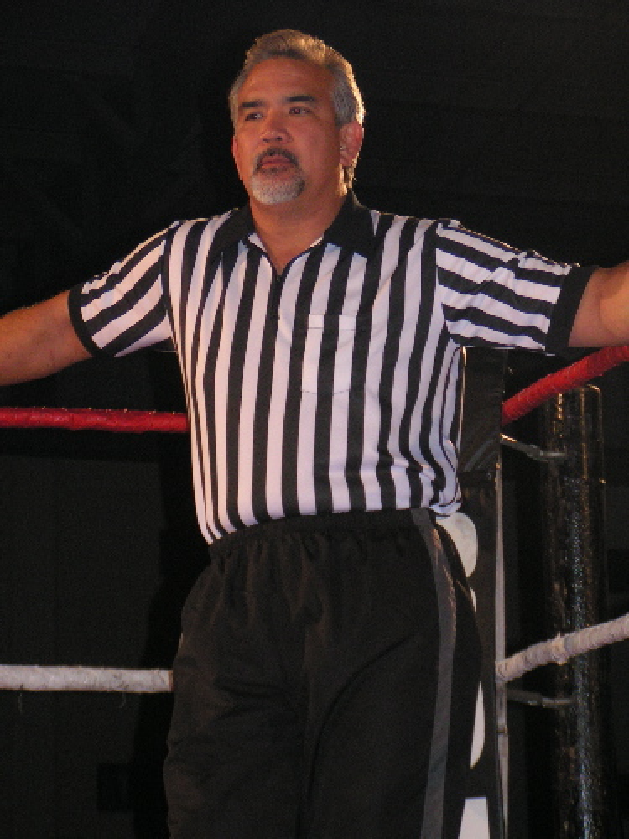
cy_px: 420
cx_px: 314
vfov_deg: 15.1
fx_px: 3174
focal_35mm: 131
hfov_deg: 11.3
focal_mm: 20
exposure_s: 1/160
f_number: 3.5
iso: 200
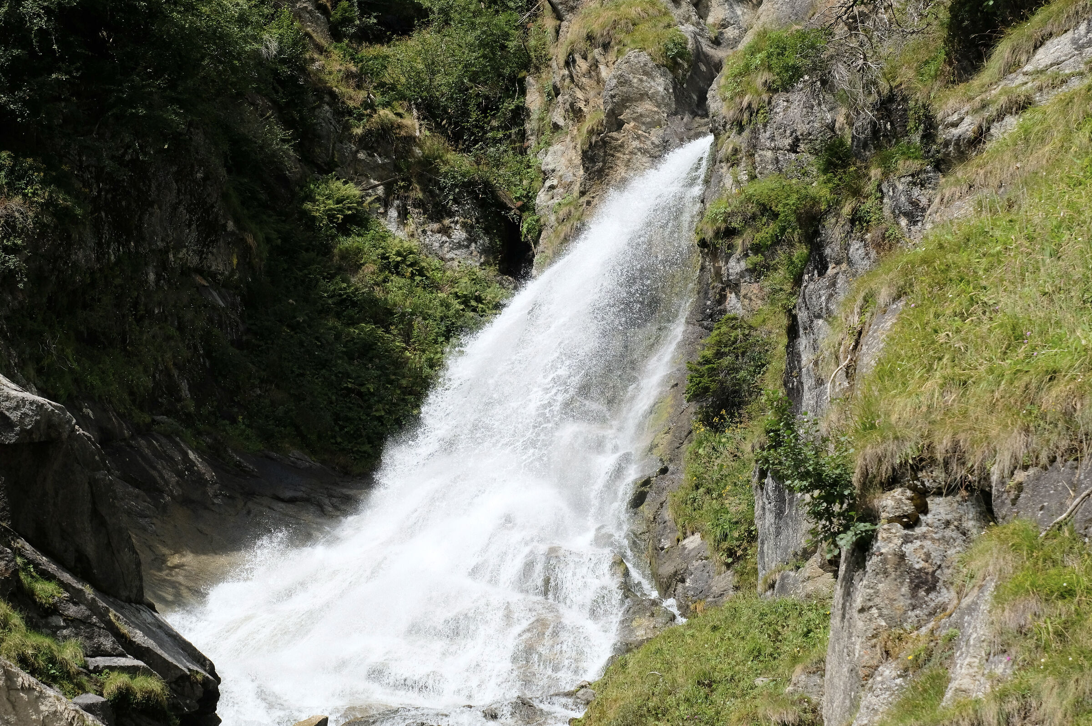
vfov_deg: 13.0
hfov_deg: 19.5
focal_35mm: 105
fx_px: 3182
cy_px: 363
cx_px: 546
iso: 800
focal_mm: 70.2
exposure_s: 1/1600
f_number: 8
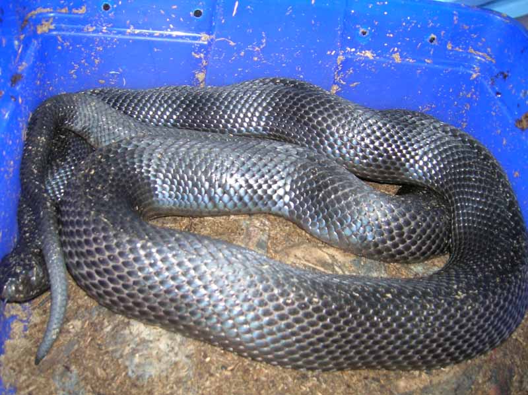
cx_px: 264
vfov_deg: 41.8
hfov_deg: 54.0
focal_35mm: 34
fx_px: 518
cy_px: 198
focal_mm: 5.7
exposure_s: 1/60.1
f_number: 2.9
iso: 50
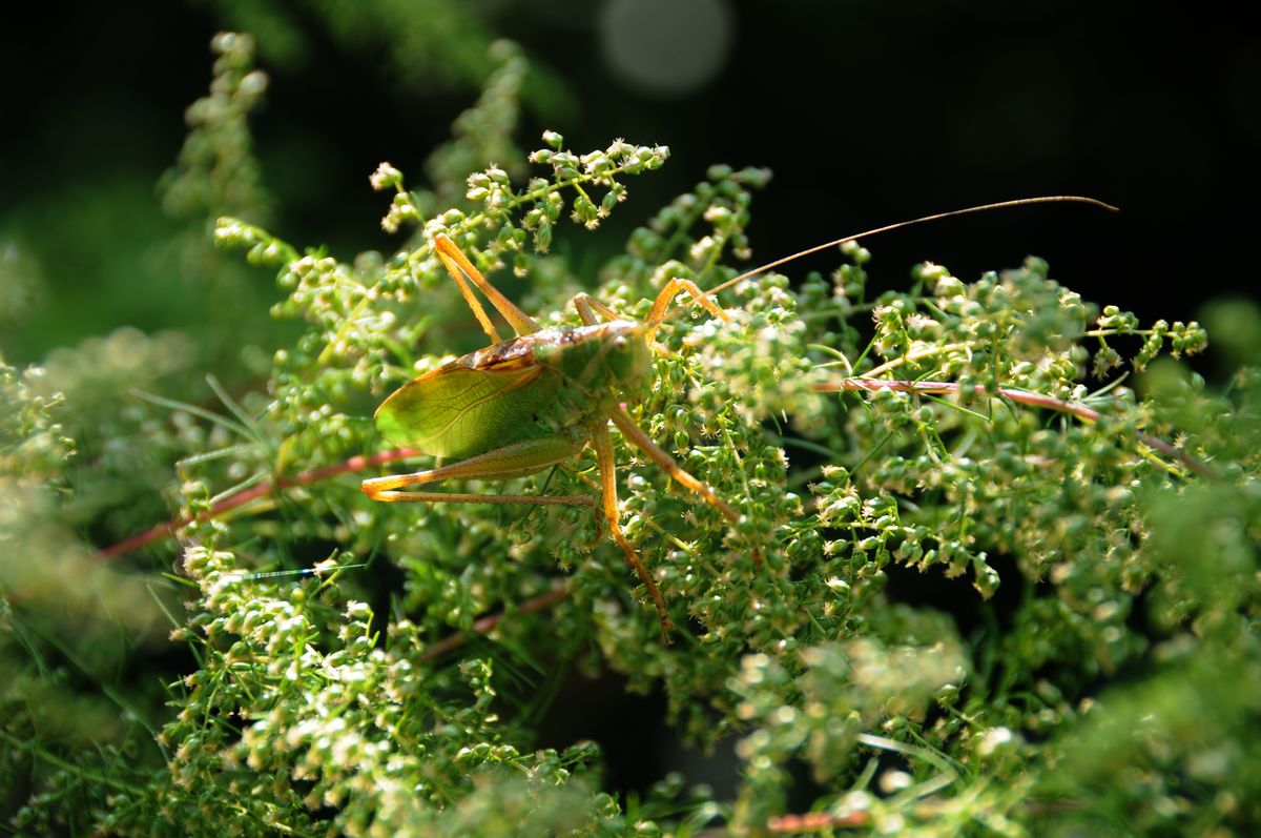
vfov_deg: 8.7
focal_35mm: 158
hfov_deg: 13.1
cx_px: 630
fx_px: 5510
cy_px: 419
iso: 200
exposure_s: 1/125
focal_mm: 105
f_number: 6.3
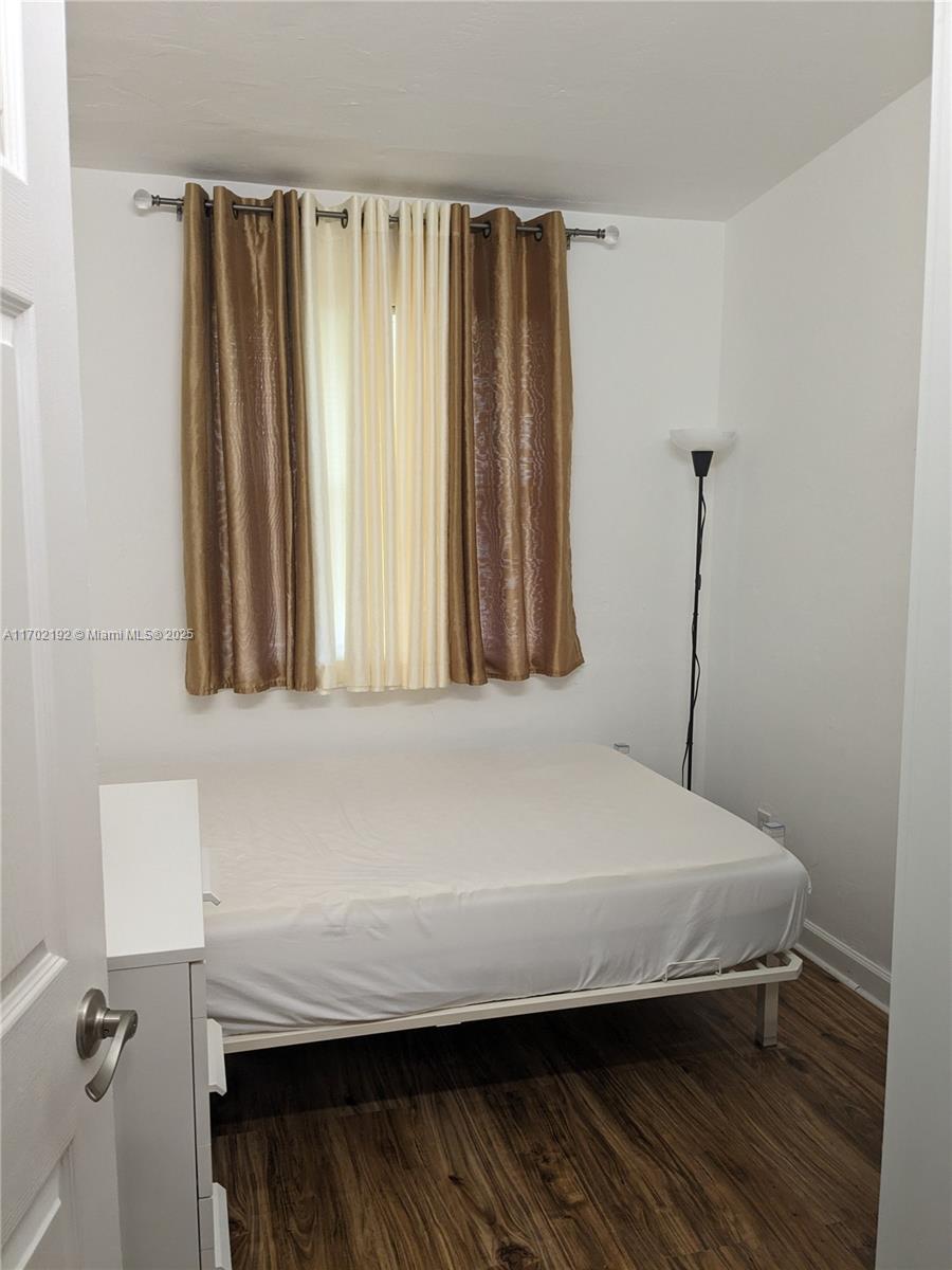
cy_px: 635
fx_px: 990
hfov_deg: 51.4
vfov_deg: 65.3
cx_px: 476
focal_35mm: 27
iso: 186
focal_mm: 4.38
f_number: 1.73
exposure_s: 1/120
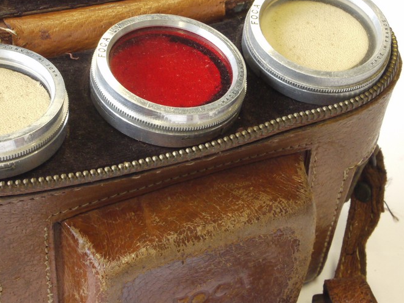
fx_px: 934
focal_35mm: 80
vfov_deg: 18.4
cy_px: 91
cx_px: 159
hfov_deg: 24.4
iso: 800
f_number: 11
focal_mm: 22
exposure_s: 1/15
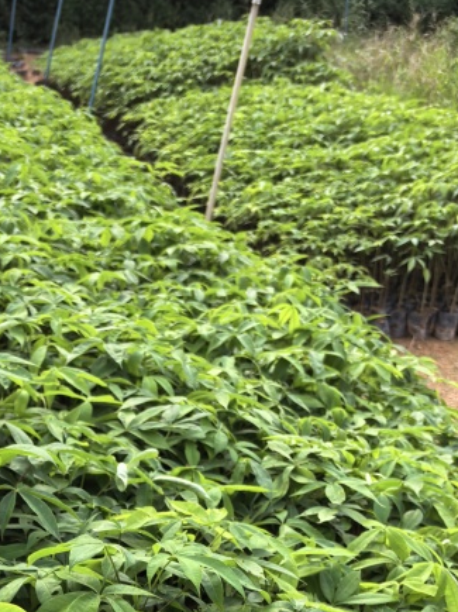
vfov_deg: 28.3
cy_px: 742
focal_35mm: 59
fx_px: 1042
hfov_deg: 23.9
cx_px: 18
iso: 160
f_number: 2
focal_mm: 5.75
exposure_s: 1/100
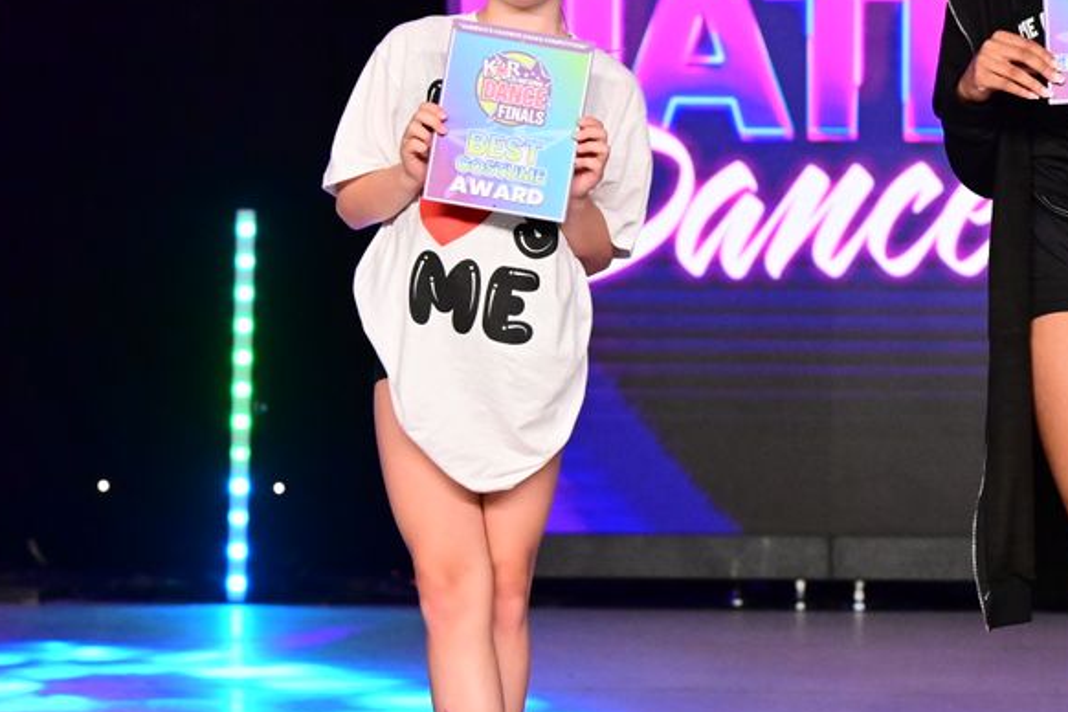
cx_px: 1033
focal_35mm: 196
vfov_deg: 7.0
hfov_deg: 10.4
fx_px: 5814
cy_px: 128
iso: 4000
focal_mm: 76
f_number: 4
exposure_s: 1/800
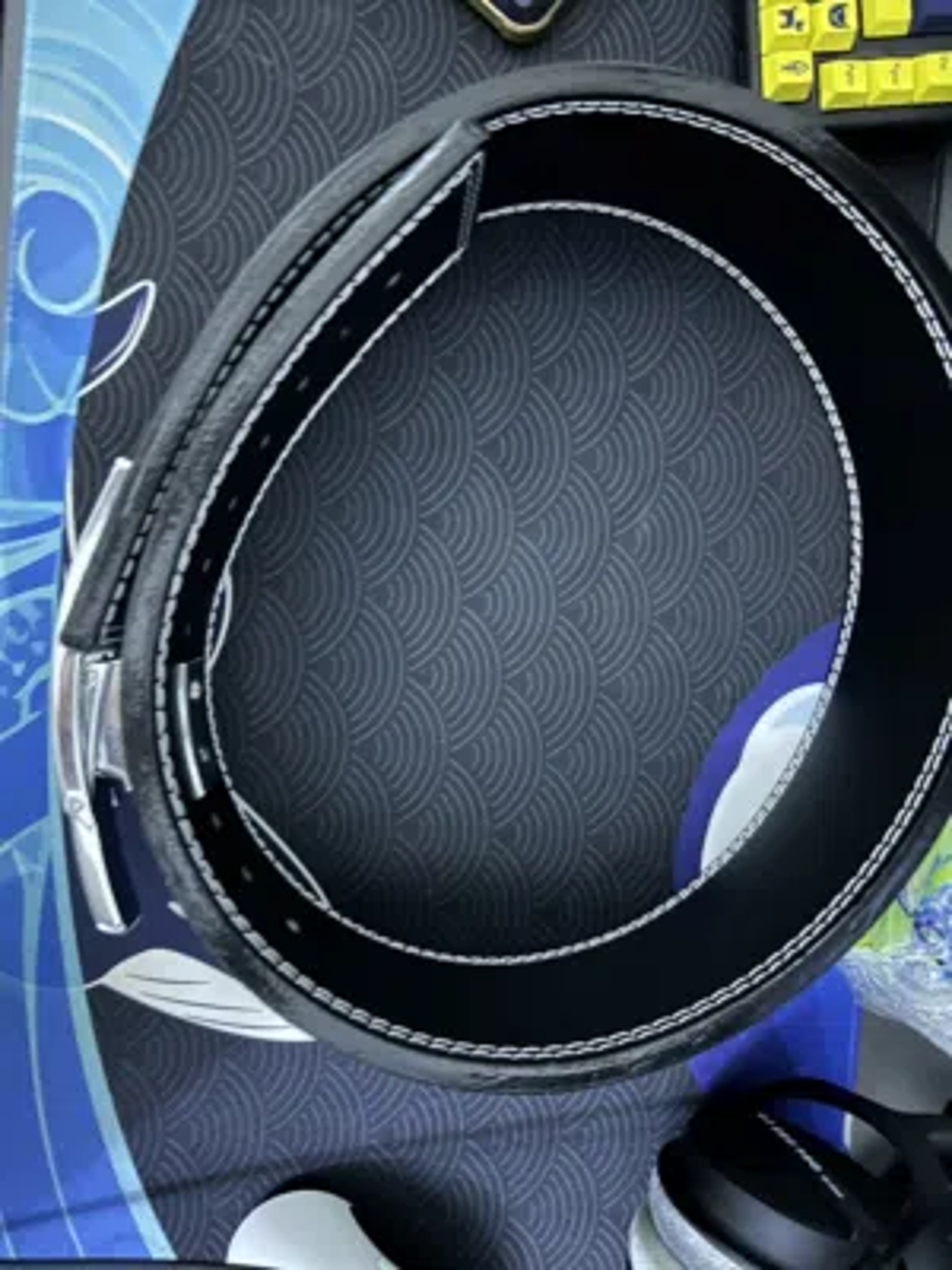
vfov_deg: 67.3
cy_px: 635
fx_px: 953
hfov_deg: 53.1
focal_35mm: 26
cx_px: 476
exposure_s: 1/5
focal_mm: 5.7
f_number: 1.5
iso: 1250
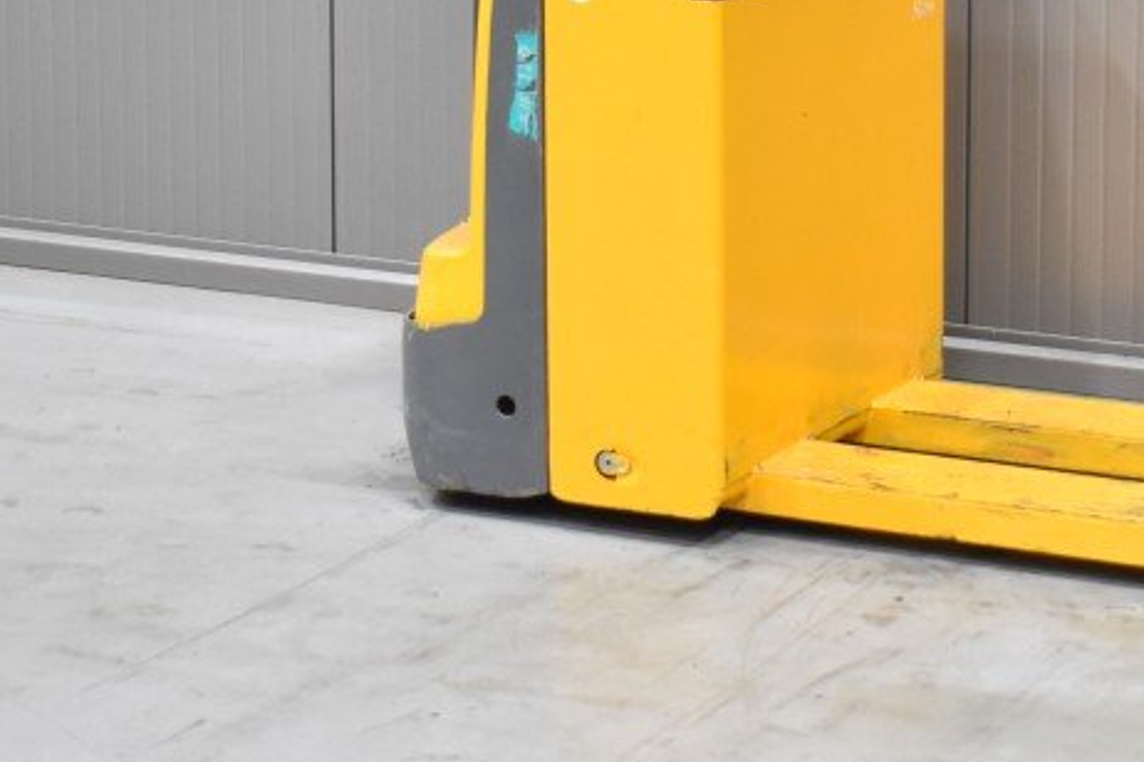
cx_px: 906
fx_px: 3346
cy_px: -92
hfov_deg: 19.2
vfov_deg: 12.8
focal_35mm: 105
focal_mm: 27
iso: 1600
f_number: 4.5
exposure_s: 1/50
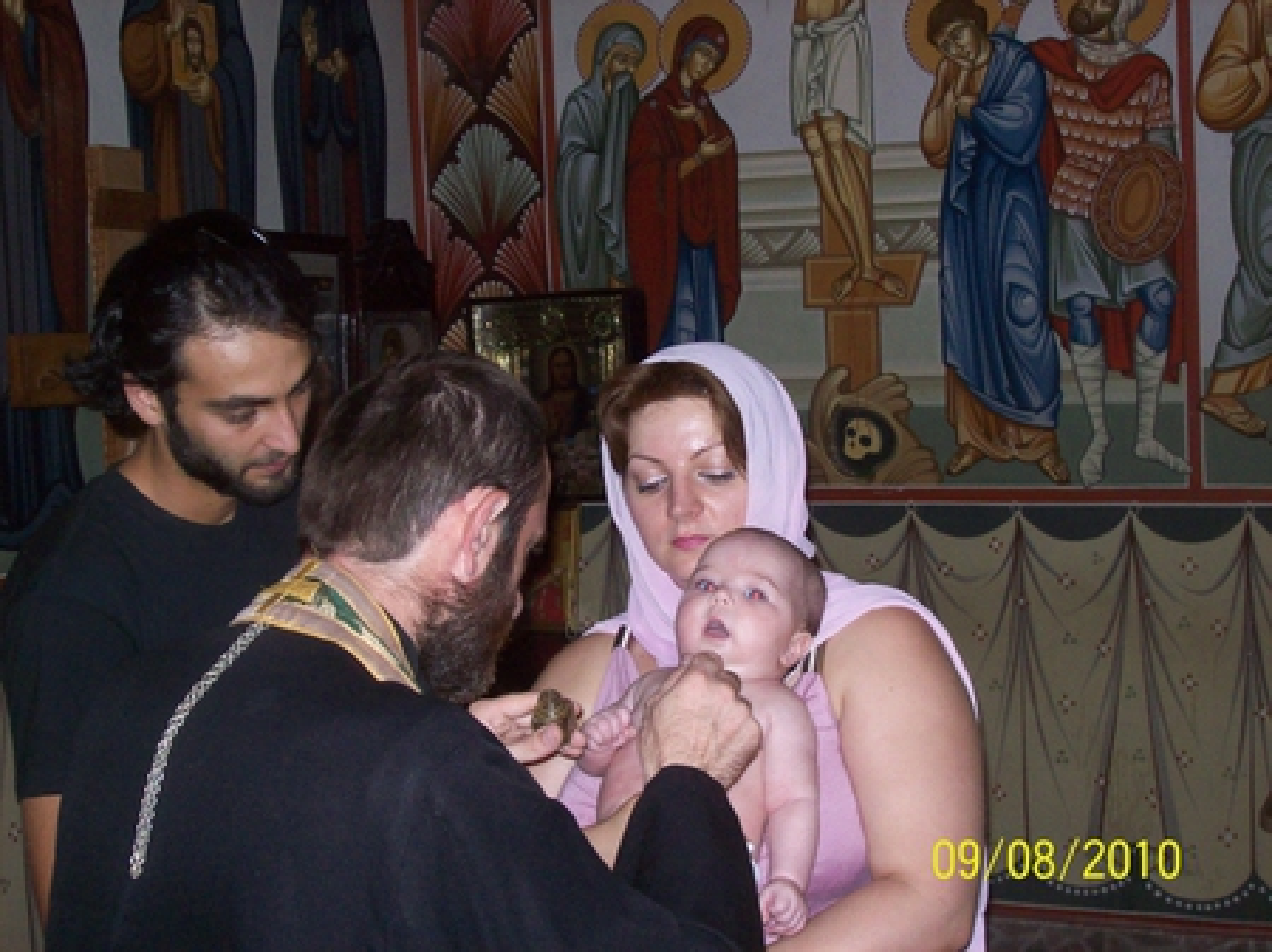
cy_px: 476
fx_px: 2057
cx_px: 636
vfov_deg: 26.1
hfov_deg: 34.4
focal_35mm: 56
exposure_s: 1/84.5
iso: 200
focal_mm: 9.4
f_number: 3.4
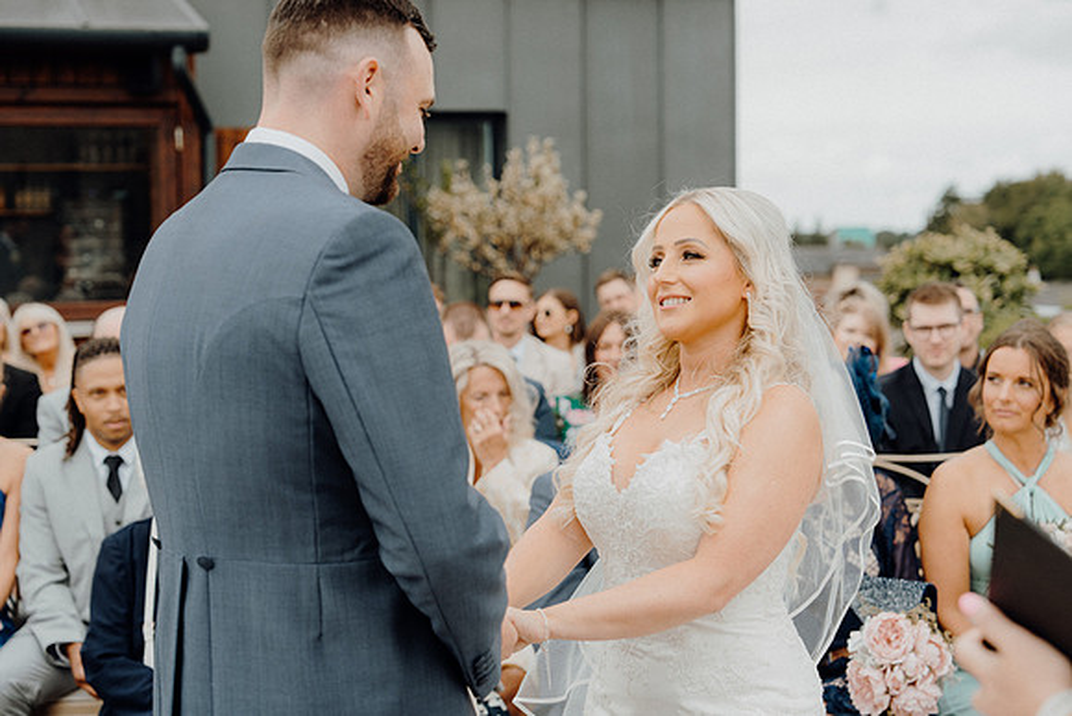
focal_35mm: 60
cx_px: 536
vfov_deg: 22.6
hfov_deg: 33.4
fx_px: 1787
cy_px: 358
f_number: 3.5
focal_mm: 60
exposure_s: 1/500
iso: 125
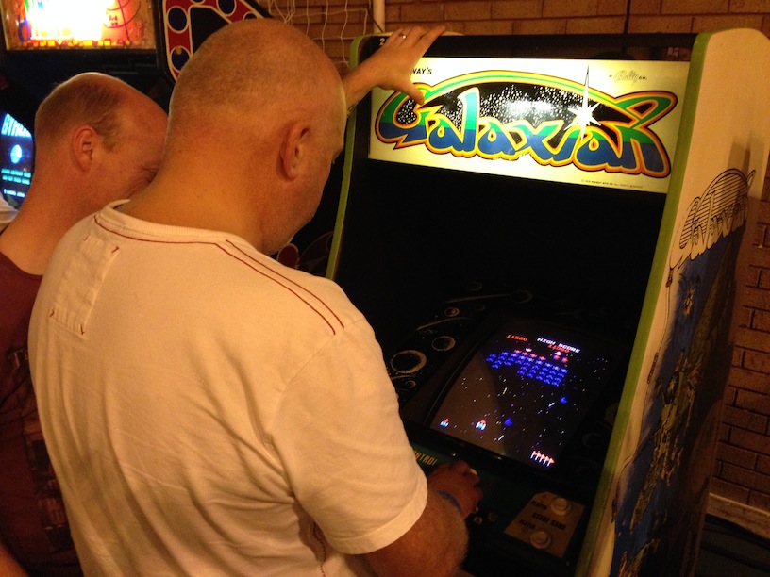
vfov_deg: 42.9
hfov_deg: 55.4
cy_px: 288
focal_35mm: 33
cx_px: 385
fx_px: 734
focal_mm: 4.12
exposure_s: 1/15
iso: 400
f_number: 2.4
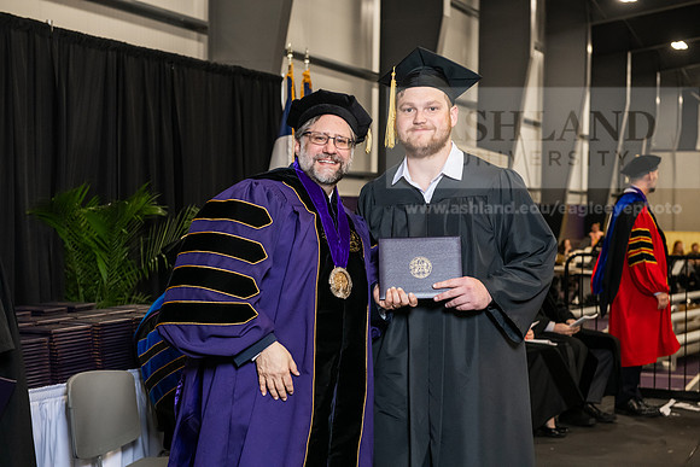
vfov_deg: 20.6
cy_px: 234
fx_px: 1284
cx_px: 350
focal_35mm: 66
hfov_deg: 30.5
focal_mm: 66
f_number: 5
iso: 2500
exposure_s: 1/200
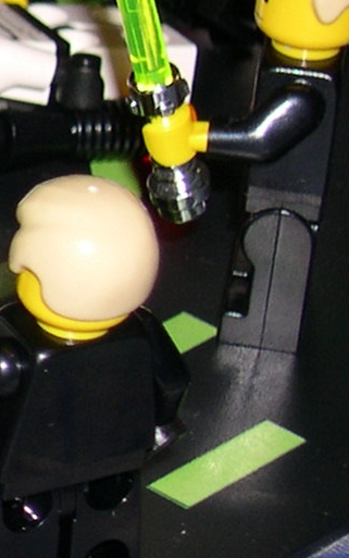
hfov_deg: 4.3
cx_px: -776
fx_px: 4425
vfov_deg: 7.2
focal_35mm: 291
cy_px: 173
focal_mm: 13.2
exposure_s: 1/60
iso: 100
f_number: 3.5
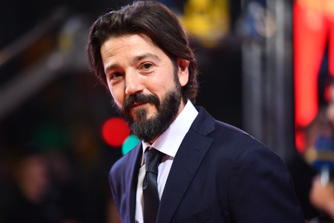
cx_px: 151
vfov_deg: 5.9
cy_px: 111
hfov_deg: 8.8
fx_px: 2162
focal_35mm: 233
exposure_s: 1/800
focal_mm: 200
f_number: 2.8
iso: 800
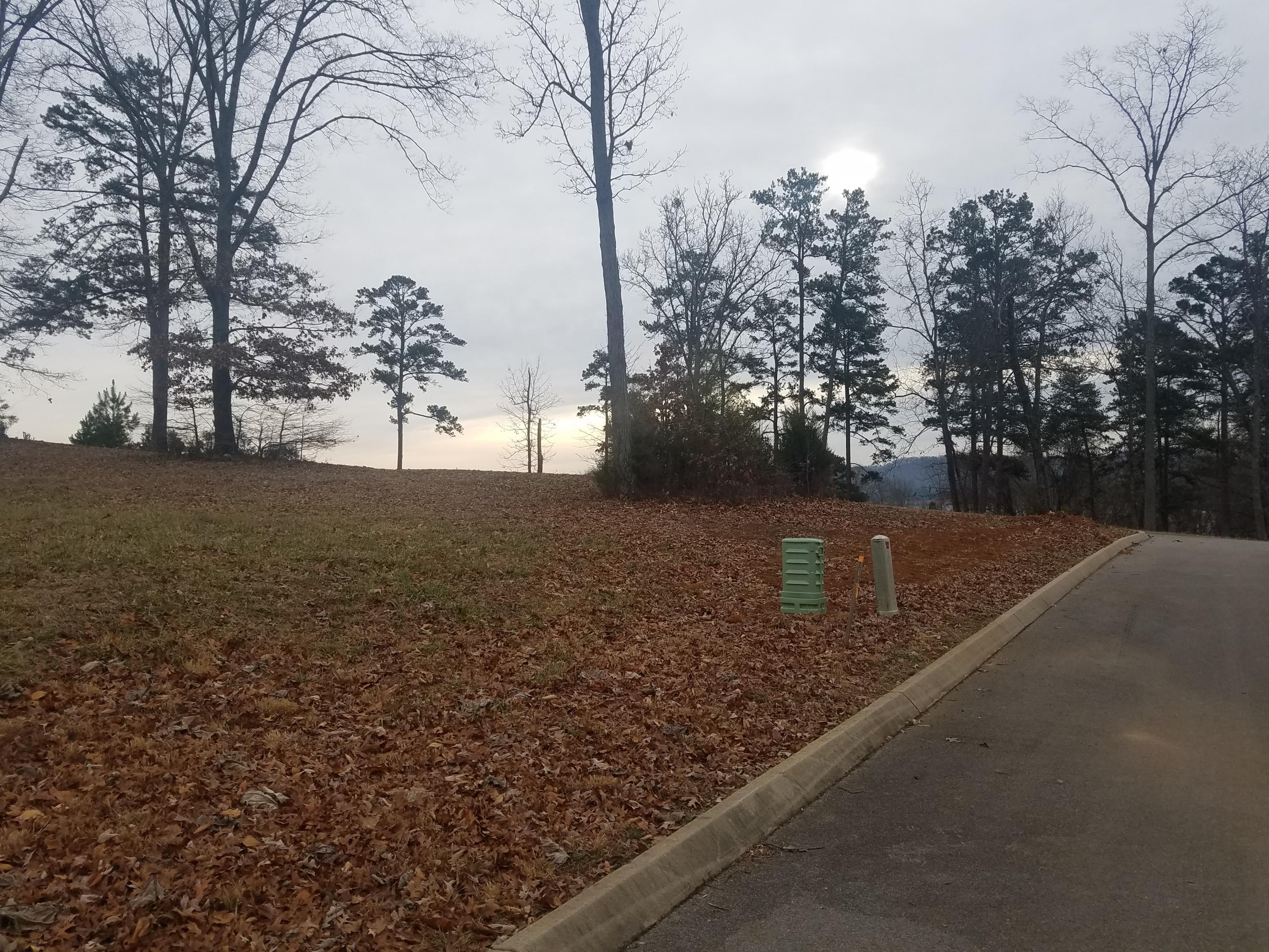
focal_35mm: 26
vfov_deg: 53.1
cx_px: 634
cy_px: 476
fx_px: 953
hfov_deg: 67.3
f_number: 1.7
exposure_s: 1/1192
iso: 50
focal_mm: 4.2
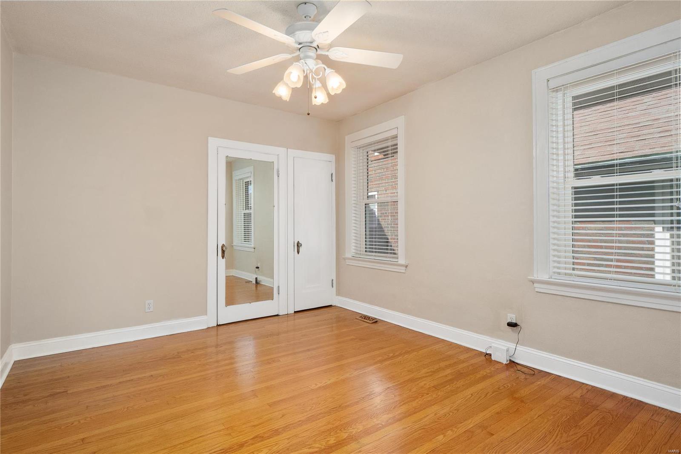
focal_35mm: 18
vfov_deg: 67.4
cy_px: 227
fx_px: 340
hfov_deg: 90.0
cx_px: 340
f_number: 8
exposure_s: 1/10
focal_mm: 9
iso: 400
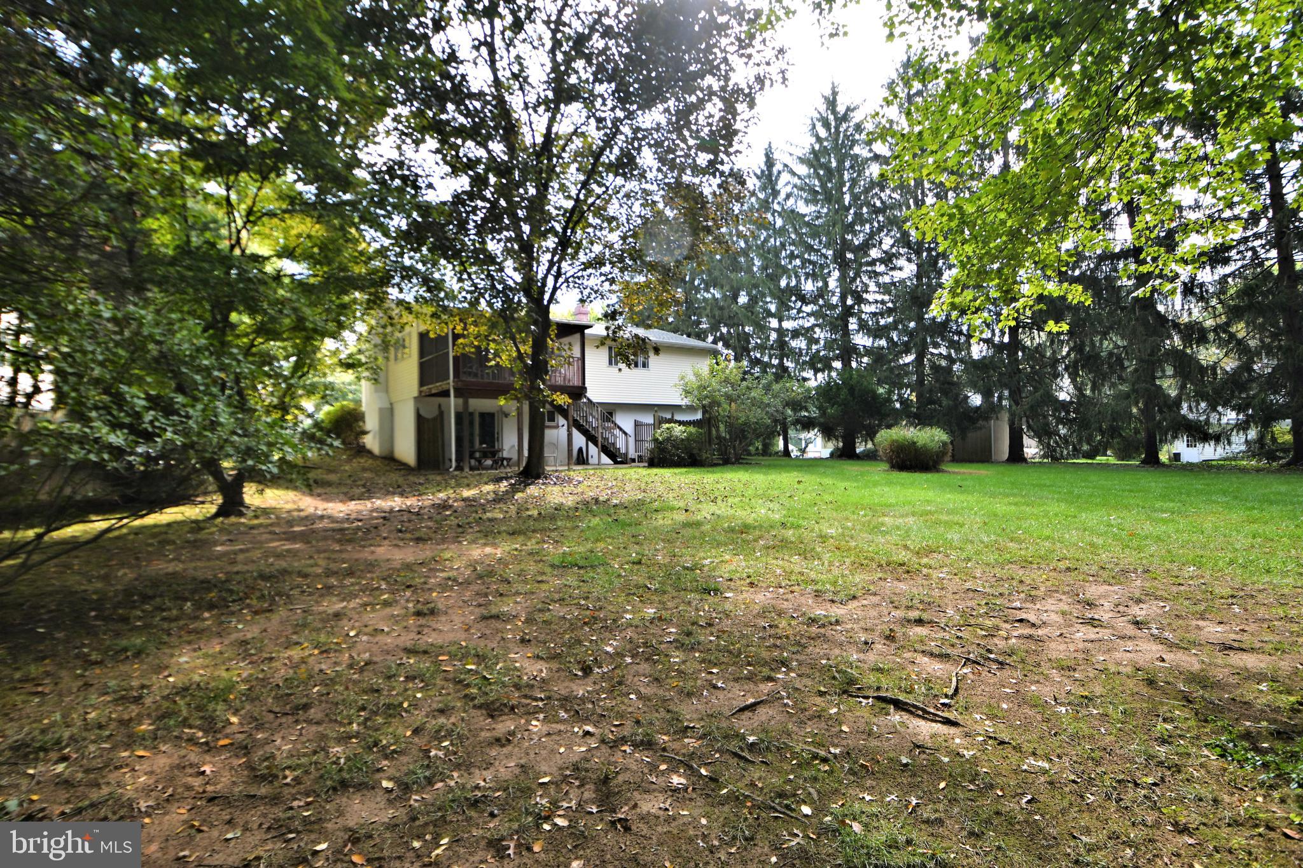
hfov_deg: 90.0
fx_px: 651
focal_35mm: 18
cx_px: 652
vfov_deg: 67.4
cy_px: 434
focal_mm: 12
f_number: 4.5
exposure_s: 1/400
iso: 250
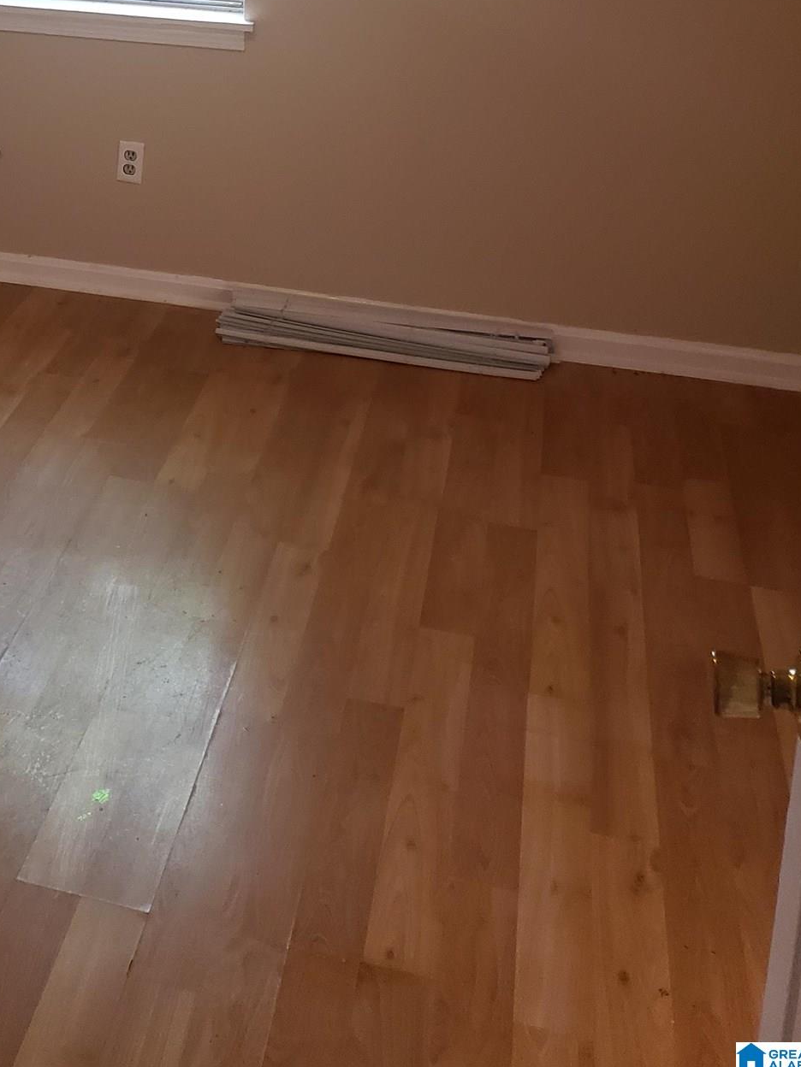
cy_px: 97
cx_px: 99
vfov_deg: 37.0
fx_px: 1481
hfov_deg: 29.2
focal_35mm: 48
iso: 400
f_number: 1.5
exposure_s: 1/120
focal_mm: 4.3
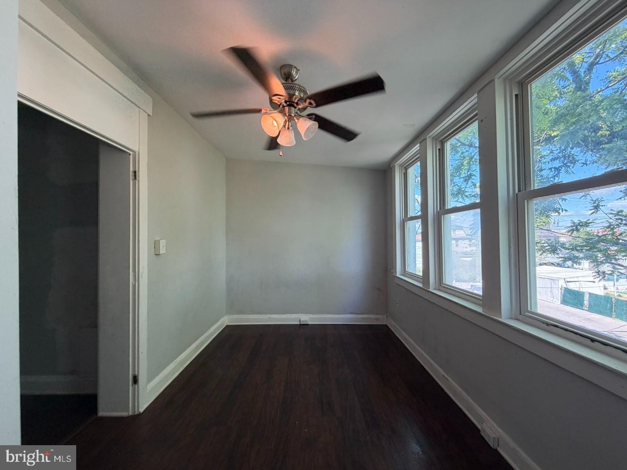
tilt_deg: +1.9
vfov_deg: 85.7
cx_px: 314
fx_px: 254
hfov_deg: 102.1
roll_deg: +0.4
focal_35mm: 14
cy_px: 235
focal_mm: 2.22
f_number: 2.2
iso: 200
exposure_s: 1/120
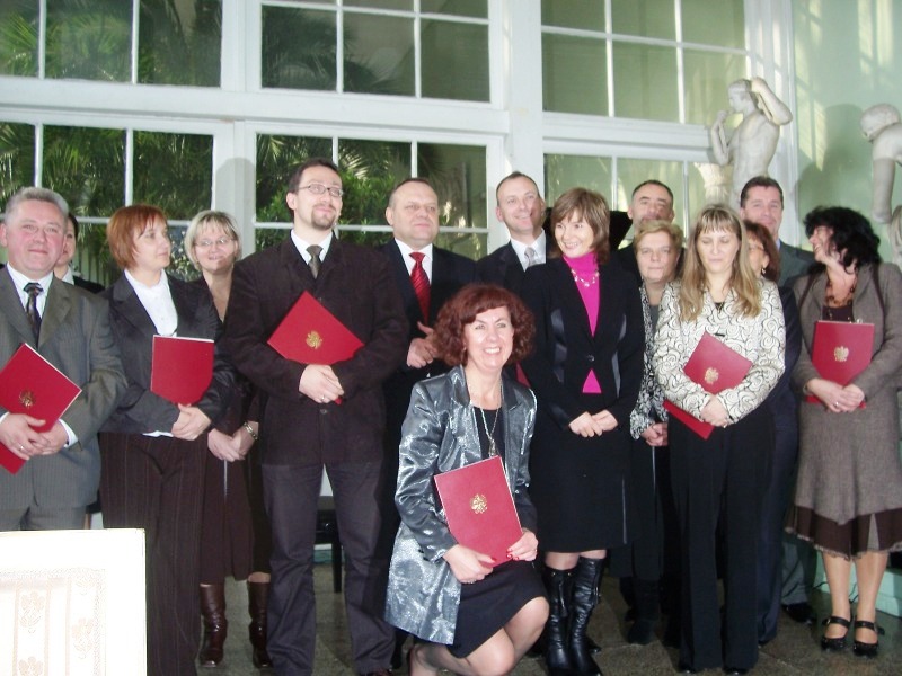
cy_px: 338
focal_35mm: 34
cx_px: 451
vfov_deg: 41.8
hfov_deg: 54.0
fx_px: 886
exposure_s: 1/60
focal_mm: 5.6
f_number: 2.7
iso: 80
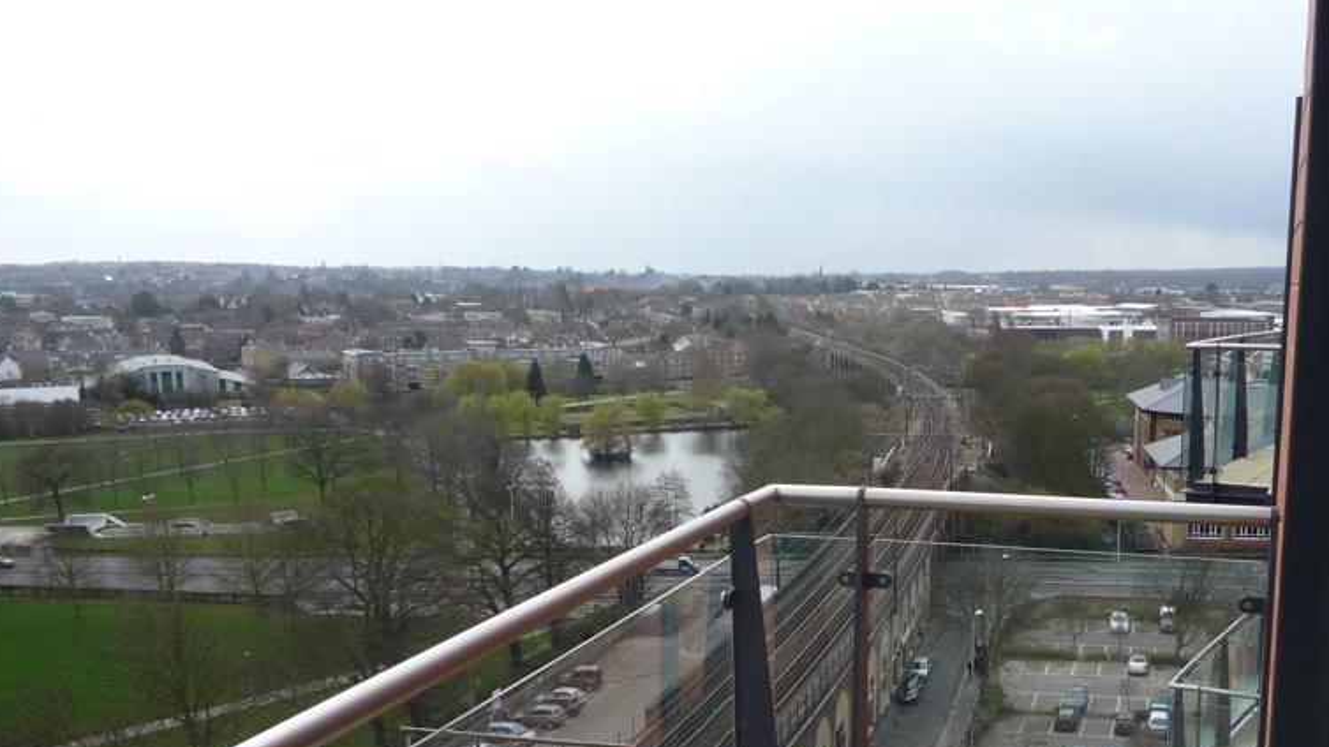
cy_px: 548
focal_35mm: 37
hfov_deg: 53.2
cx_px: 862
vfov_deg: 31.5
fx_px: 1304
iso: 100
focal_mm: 4.4
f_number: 3.5
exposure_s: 1/640
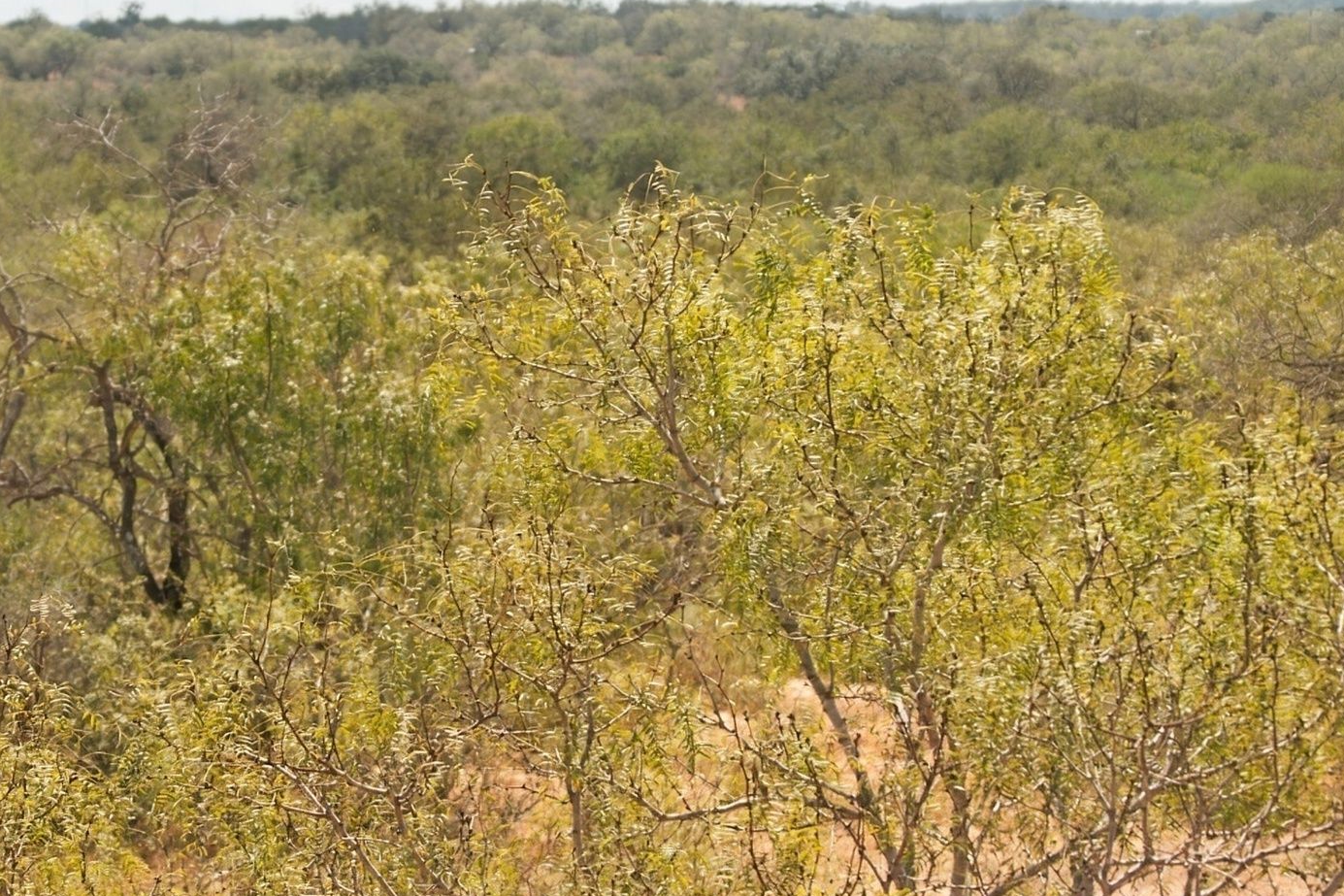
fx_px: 7615
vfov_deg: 6.7
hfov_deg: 10.1
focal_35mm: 204
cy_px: 304
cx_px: 234
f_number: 5.6
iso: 100
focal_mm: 75.7
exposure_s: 1/500
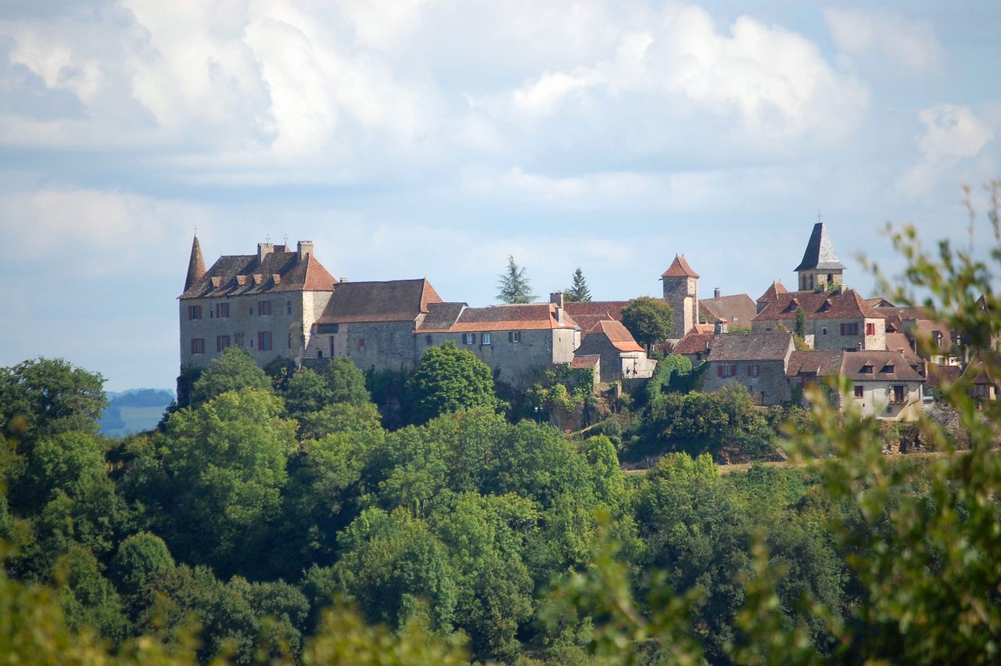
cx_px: 500
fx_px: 8334
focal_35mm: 300
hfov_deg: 6.9
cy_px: 333
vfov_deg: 4.6
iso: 400
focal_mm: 200
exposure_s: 1/1250
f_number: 5.6
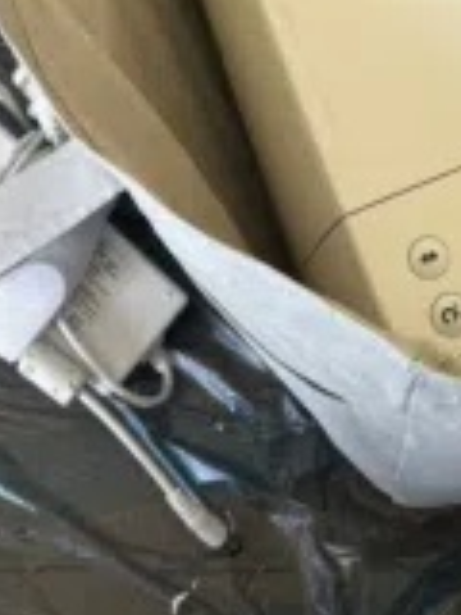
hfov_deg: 24.2
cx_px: 323
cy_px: -73
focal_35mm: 60
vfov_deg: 28.9
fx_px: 1065
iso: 160
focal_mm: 6.86
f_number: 1.78
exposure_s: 1/121
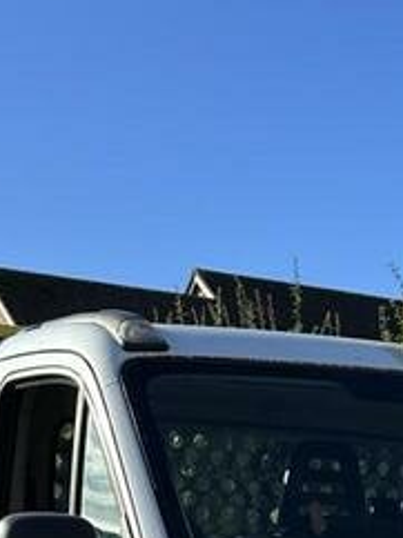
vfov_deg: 19.8
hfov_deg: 16.3
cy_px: 747
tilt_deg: -3.2
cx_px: 392
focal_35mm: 89
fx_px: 1384
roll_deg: +1.6
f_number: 1.78
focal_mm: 6.86
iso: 80
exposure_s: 1/2809
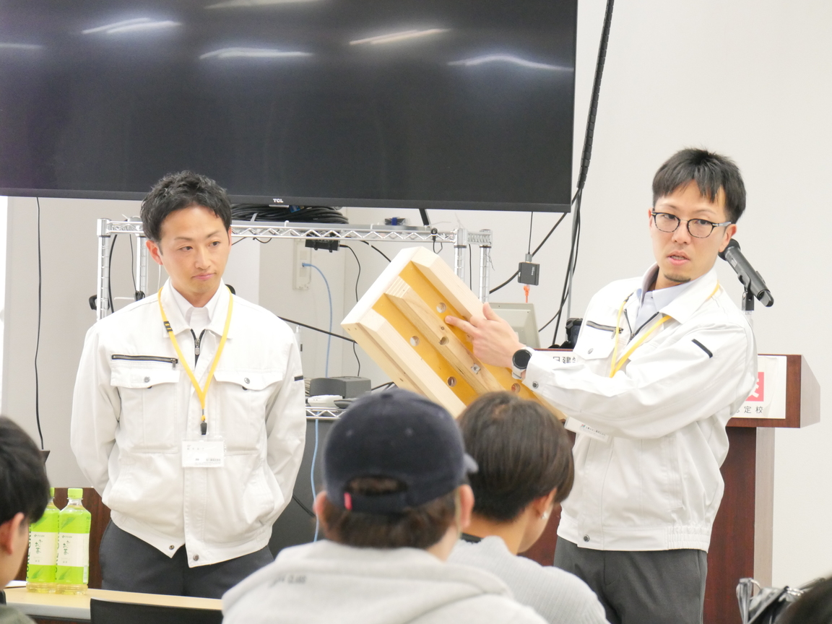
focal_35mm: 194
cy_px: 312
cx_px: 416
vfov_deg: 7.7
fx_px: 4663
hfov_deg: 10.2
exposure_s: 1/100
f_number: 5.5
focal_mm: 97
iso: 3200
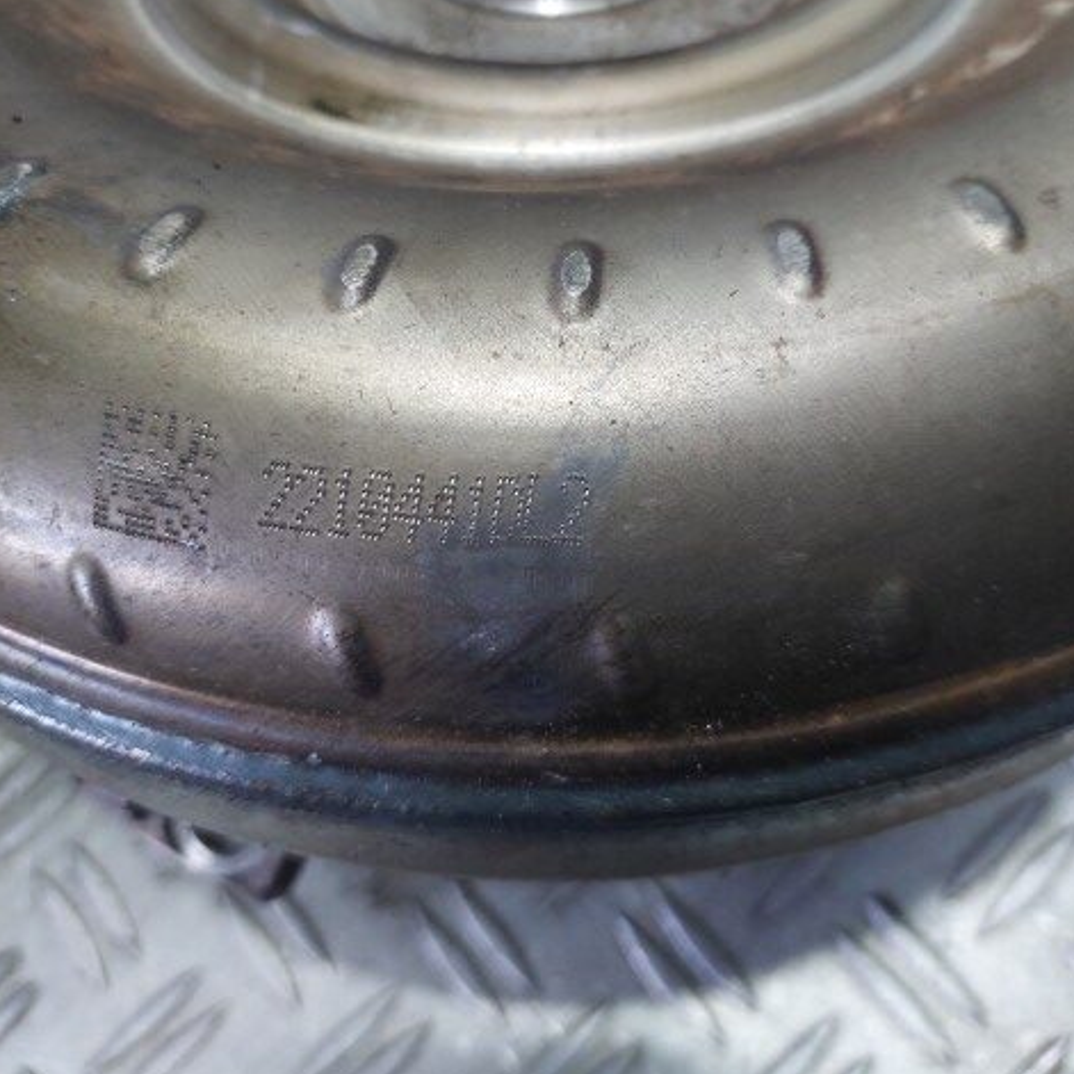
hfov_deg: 54.0
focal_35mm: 30
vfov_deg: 53.7
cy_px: 431
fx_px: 1053
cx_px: 540
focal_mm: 5.23
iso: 160
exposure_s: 1/100
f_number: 1.8
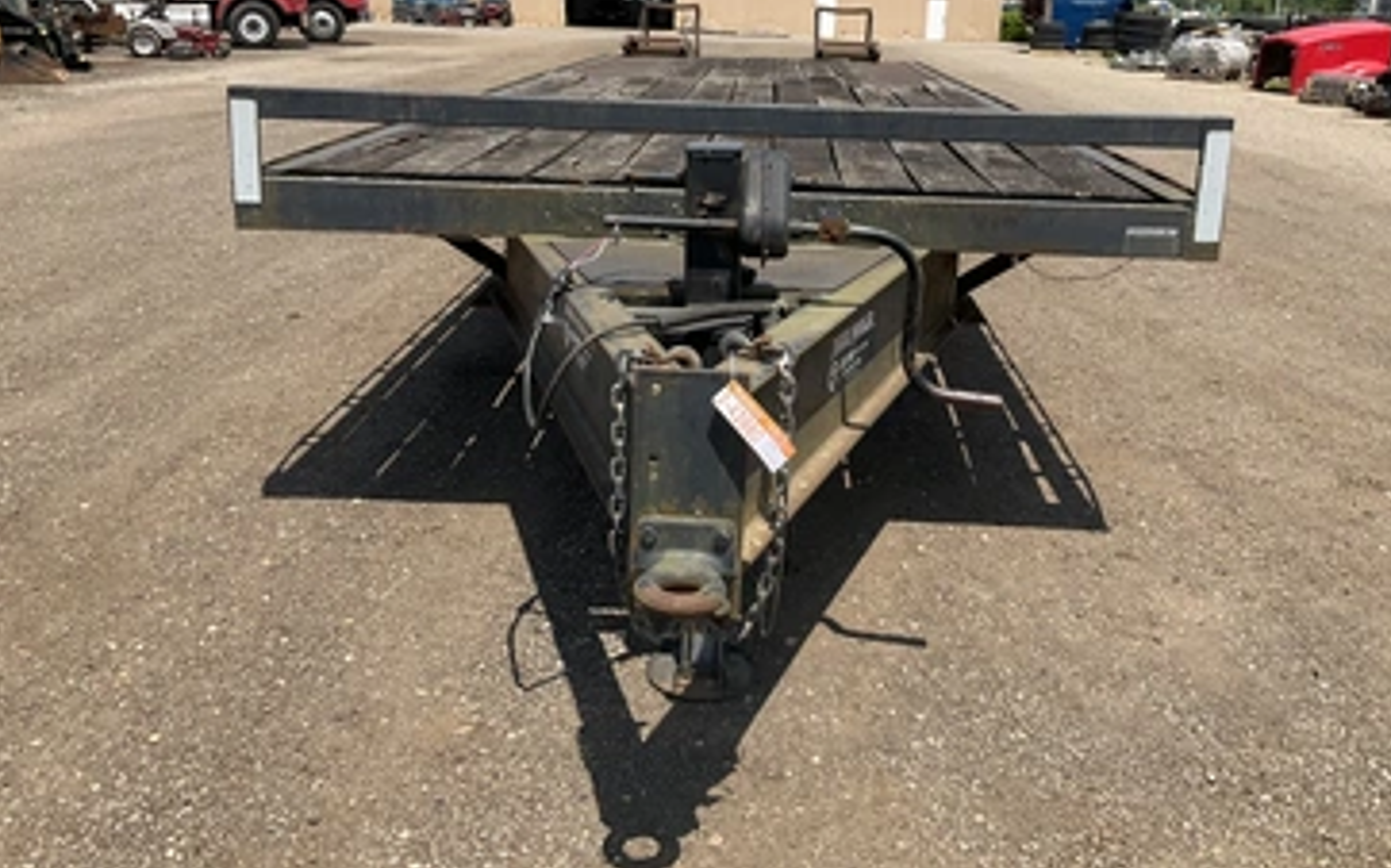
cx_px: 753
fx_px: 1289
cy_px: 296
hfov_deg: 56.6
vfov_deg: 36.9
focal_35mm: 34
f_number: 1.8
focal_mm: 3
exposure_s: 1/1912
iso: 25
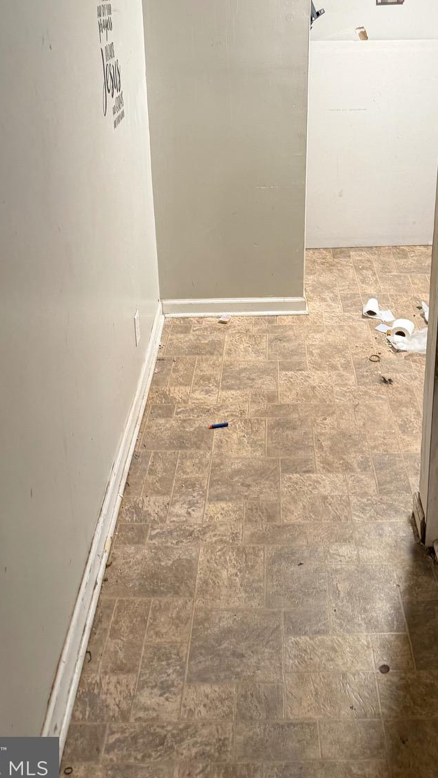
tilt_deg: -17.7
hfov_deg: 32.6
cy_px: 259
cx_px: 287
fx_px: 743
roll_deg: -0.6
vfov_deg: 54.2
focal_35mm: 36
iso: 250
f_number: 1.78
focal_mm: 6.76
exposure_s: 1/60
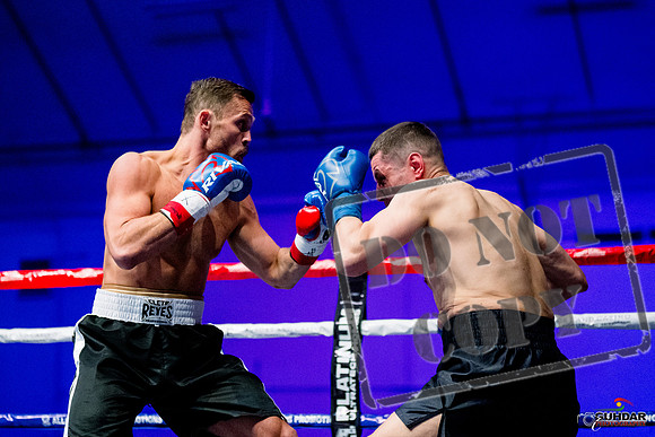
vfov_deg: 16.5
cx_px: 347
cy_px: 220
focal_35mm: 83
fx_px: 1505
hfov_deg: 24.6
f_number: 1.4
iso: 6400
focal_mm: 50
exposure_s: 1/1600
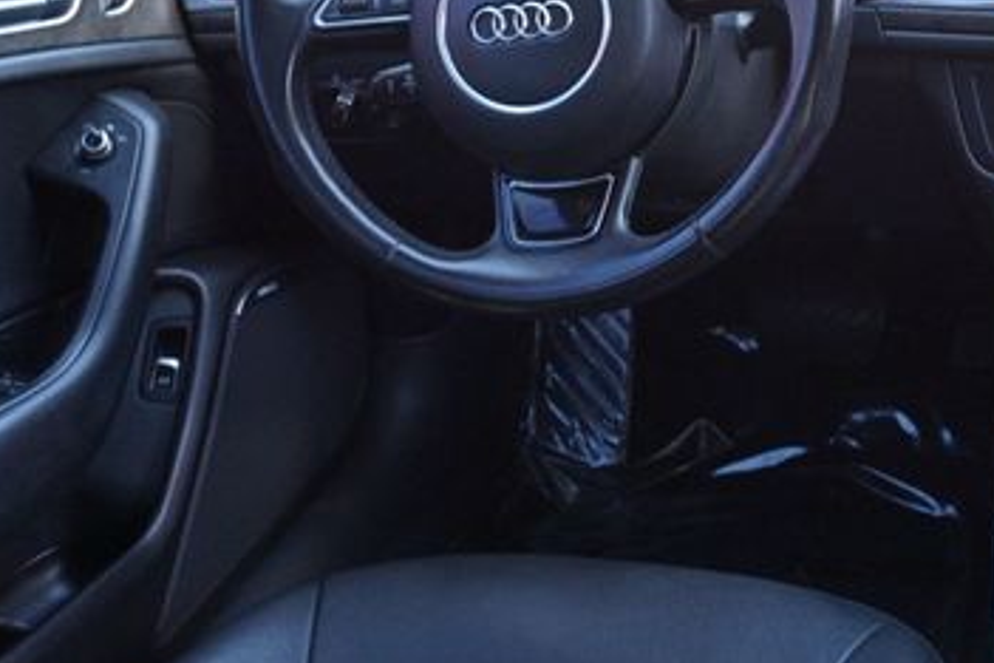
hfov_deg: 31.1
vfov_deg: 21.3
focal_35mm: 63
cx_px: 807
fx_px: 1737
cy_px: 119
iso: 500
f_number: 4
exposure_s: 1/60
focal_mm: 23
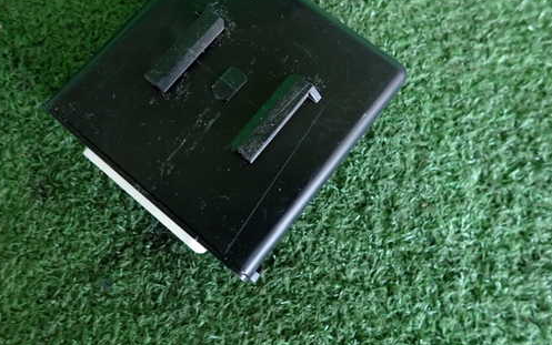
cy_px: 128
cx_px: 235
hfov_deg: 59.4
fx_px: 482
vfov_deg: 39.2
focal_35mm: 32
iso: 320
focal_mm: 4.5
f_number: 2
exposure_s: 1/30
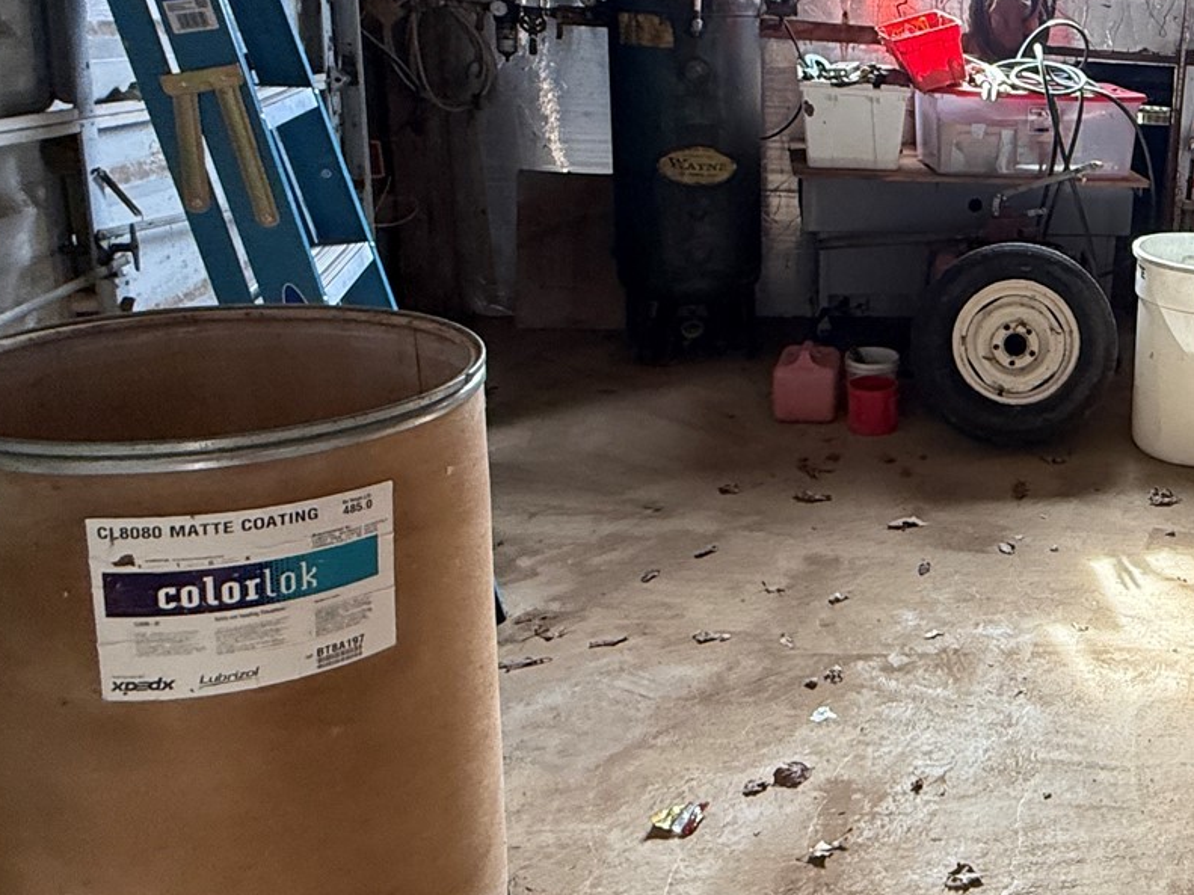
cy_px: 303
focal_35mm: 34
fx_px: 1173
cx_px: 1188
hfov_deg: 45.7
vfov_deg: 41.3
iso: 200
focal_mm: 2.22
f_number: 2.2
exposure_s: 1/99
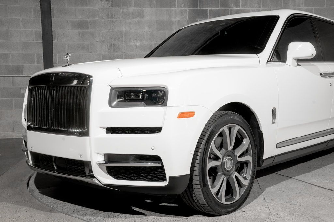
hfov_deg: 42.7
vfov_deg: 29.3
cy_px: 111
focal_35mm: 46
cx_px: 167
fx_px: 427
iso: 400
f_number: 9
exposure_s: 1/125
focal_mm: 46
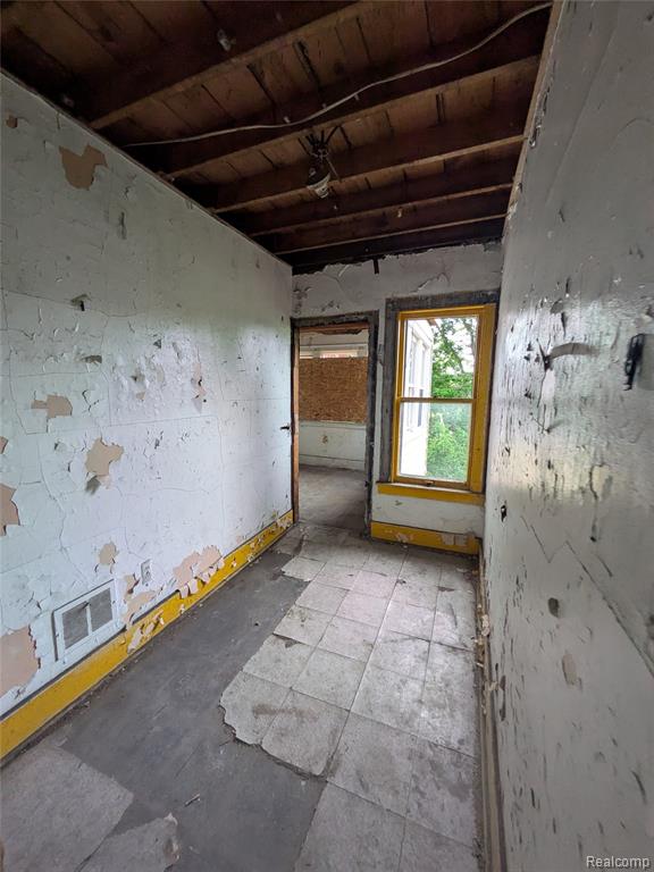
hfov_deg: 85.7
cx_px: 327
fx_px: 353
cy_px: 436
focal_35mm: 14
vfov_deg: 102.1
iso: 145
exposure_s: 1/60
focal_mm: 1.83
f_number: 2.2
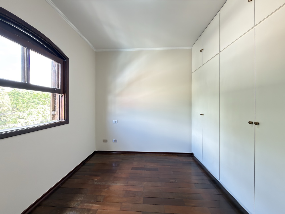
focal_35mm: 14
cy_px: 107
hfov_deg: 102.1
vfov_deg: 85.7
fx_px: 115
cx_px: 142
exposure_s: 1/30
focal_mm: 2.22
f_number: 2.2
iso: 64
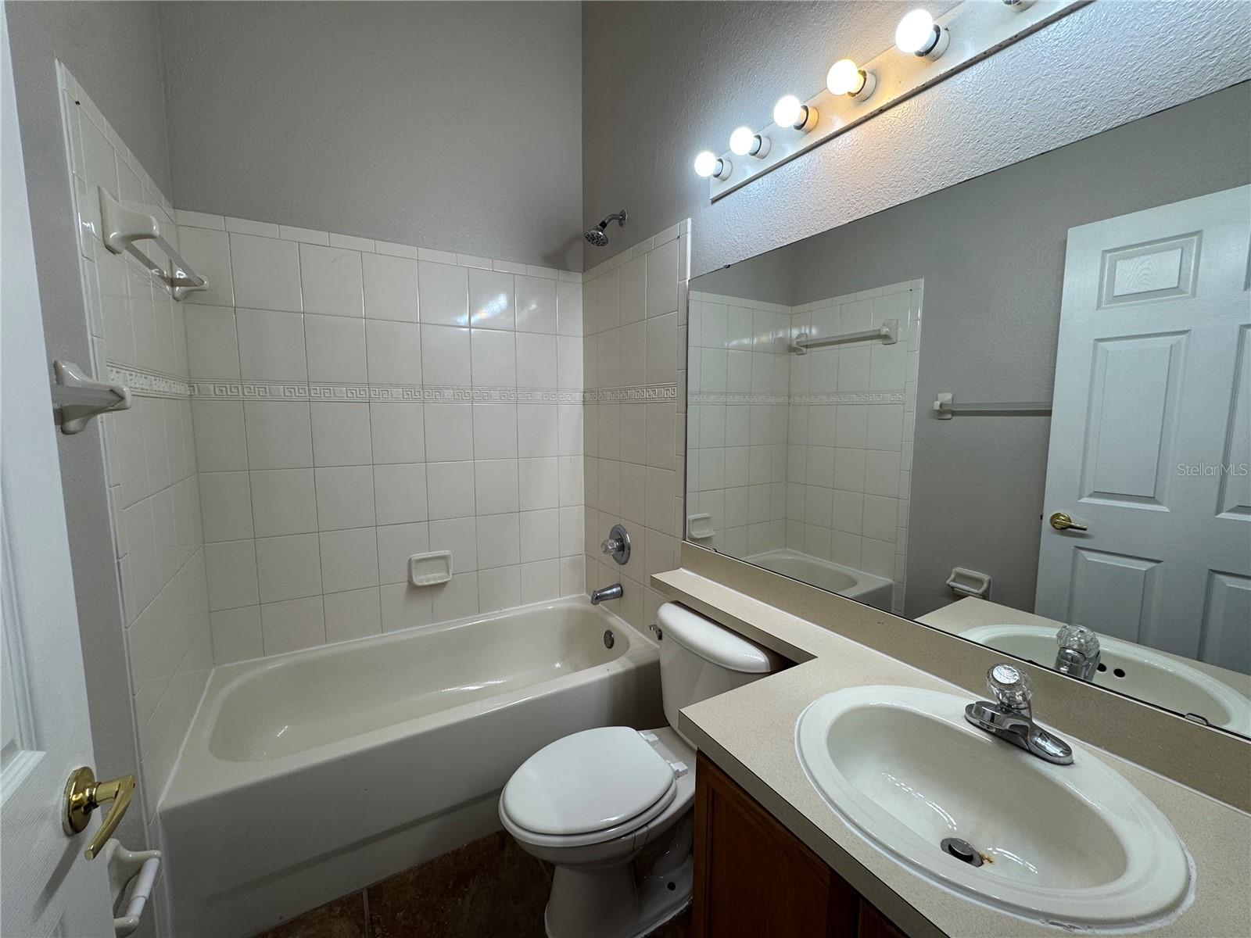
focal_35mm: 14
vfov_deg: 85.7
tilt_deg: -6.7
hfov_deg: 102.1
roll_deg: -0.1
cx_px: 626
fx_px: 506
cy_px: 469
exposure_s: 1/120
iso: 64
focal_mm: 2.22
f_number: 2.2
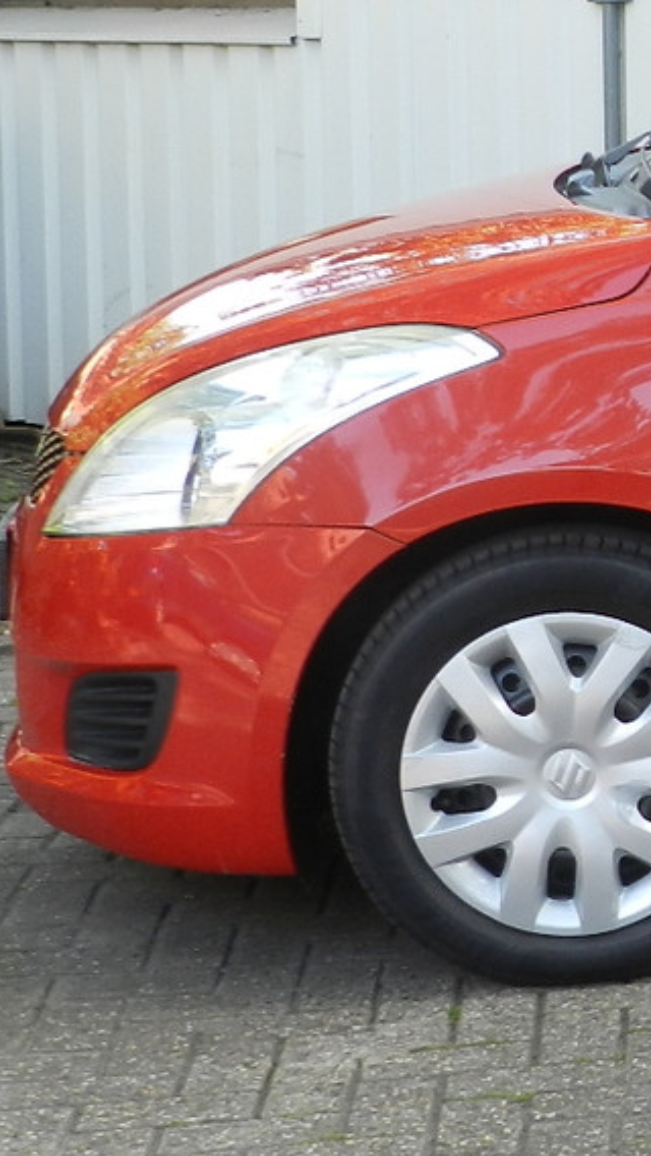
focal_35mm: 127
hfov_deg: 9.0
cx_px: 1324
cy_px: 366
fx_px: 3893
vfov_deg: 16.8
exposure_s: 1/50
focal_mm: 8.1
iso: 160
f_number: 4.2
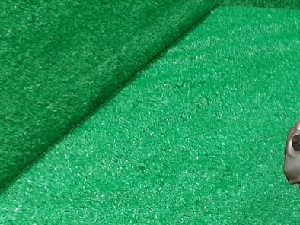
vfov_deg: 15.5
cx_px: 528
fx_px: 824
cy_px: 157
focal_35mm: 95
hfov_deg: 17.2
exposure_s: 1/50
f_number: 1.7
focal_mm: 3.93
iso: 163
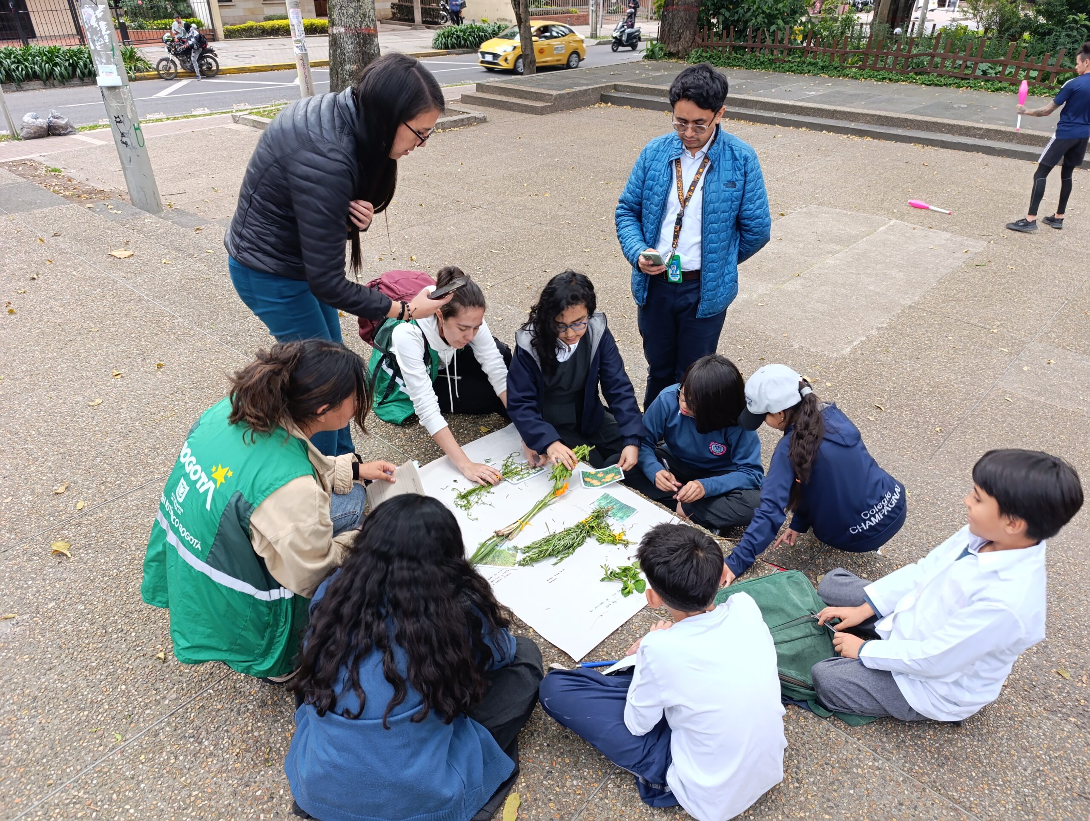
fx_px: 725
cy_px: 410
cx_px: 545
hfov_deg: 73.8
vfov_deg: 59.0
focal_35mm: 23
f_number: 1.6
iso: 200
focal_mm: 6.14
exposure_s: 1/120
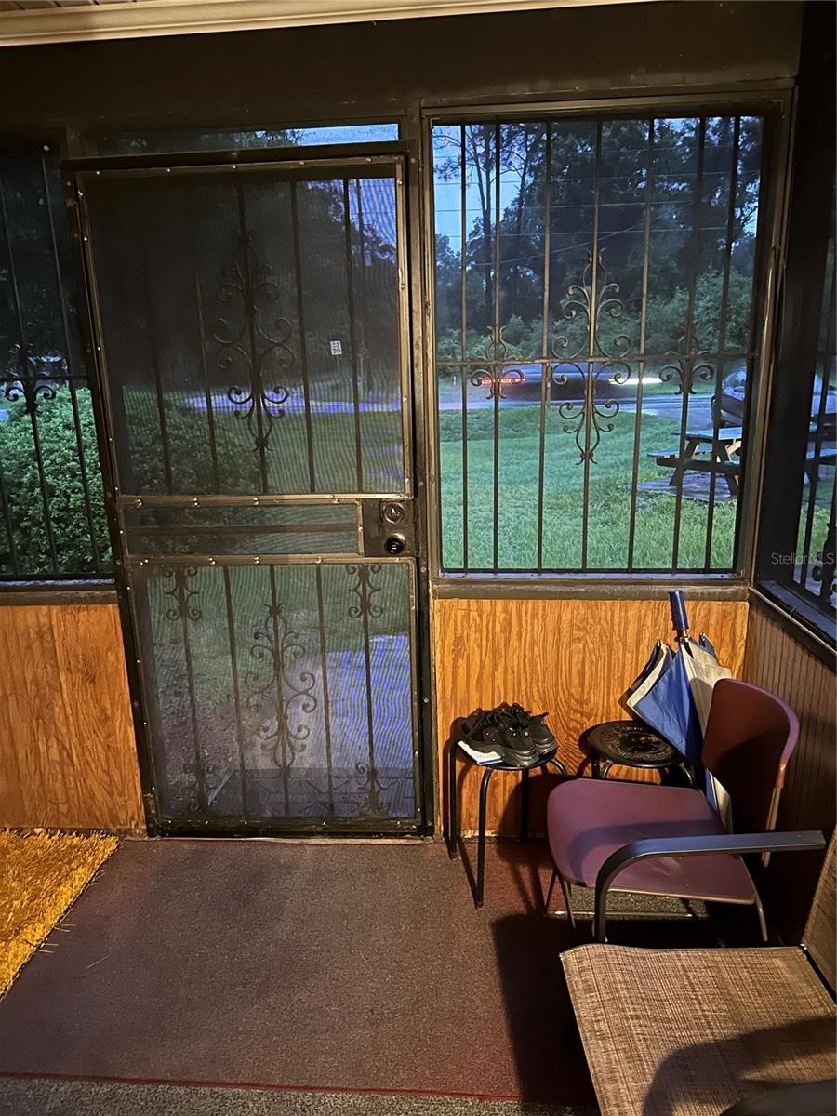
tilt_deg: -14.5
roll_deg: +1.6
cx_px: 418
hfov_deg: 56.8
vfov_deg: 71.6
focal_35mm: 24
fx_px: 774
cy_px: 558
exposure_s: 1/15
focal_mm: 6.86
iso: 2500
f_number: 1.78
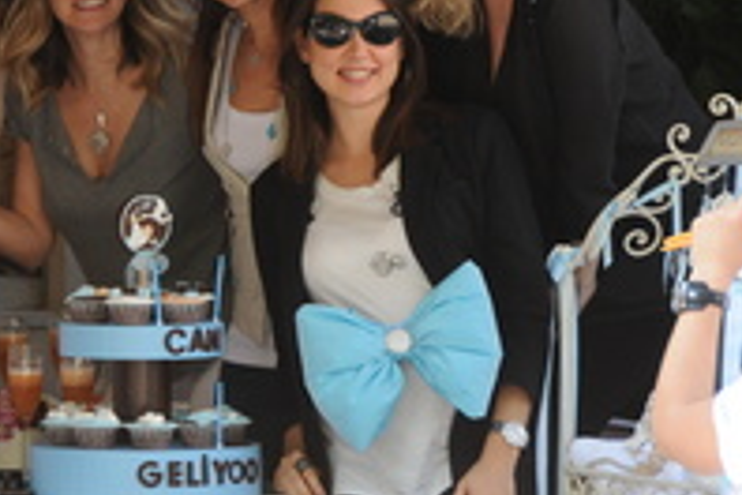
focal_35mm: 436
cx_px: 116
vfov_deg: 3.2
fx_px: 8986
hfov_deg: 4.7
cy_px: 204
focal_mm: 120
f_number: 9
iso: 400
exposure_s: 1/100
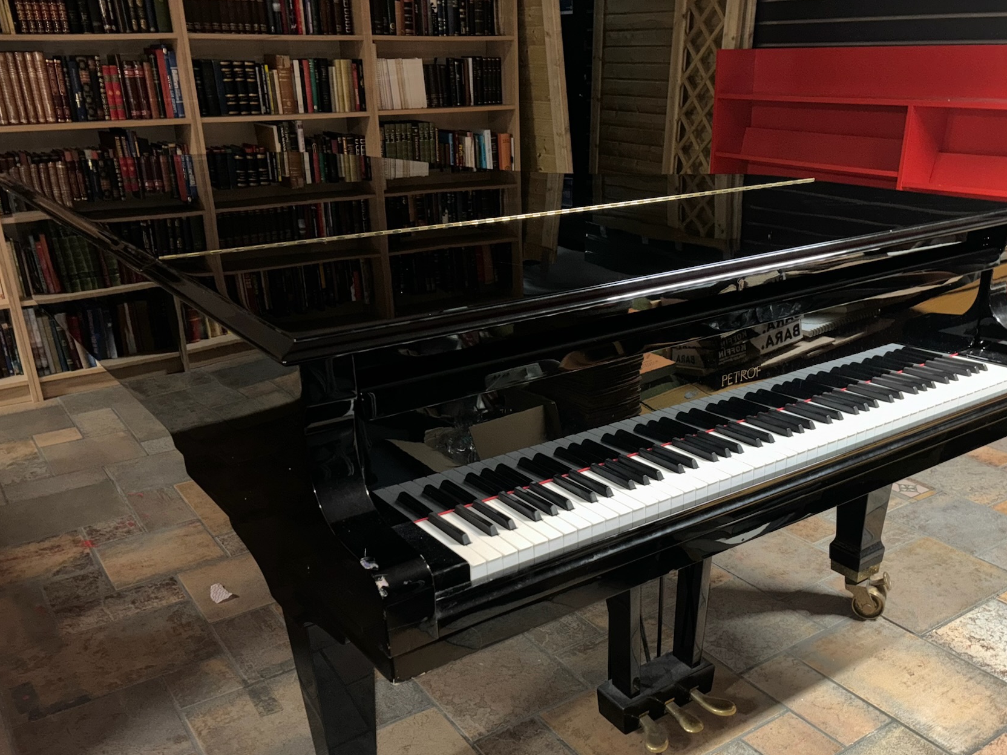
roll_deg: +0.2
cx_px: 559
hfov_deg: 56.7
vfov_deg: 43.9
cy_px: 462
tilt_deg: -23.2
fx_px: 931
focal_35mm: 32
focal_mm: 5.96
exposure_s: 1/4
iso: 160
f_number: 1.6
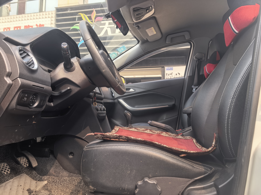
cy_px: 98
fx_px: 181
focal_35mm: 24
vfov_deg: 56.8
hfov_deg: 71.6
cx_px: 130
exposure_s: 1/301
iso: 50
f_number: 2
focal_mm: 5.75
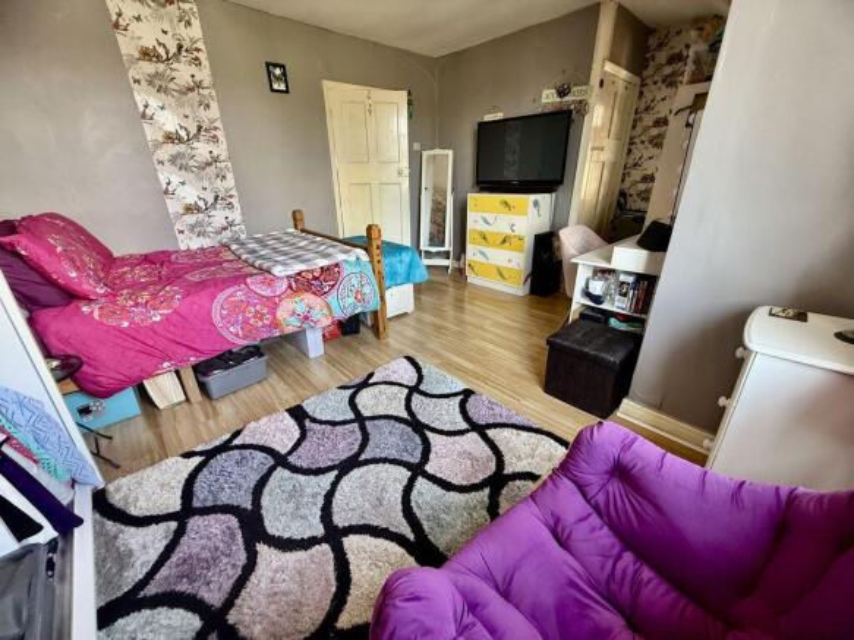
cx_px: 427
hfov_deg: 102.1
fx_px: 345
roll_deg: +0.4
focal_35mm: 14
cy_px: 320
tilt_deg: -23.3
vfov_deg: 85.7
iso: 320
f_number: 2.2
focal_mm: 2.22
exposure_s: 1/99
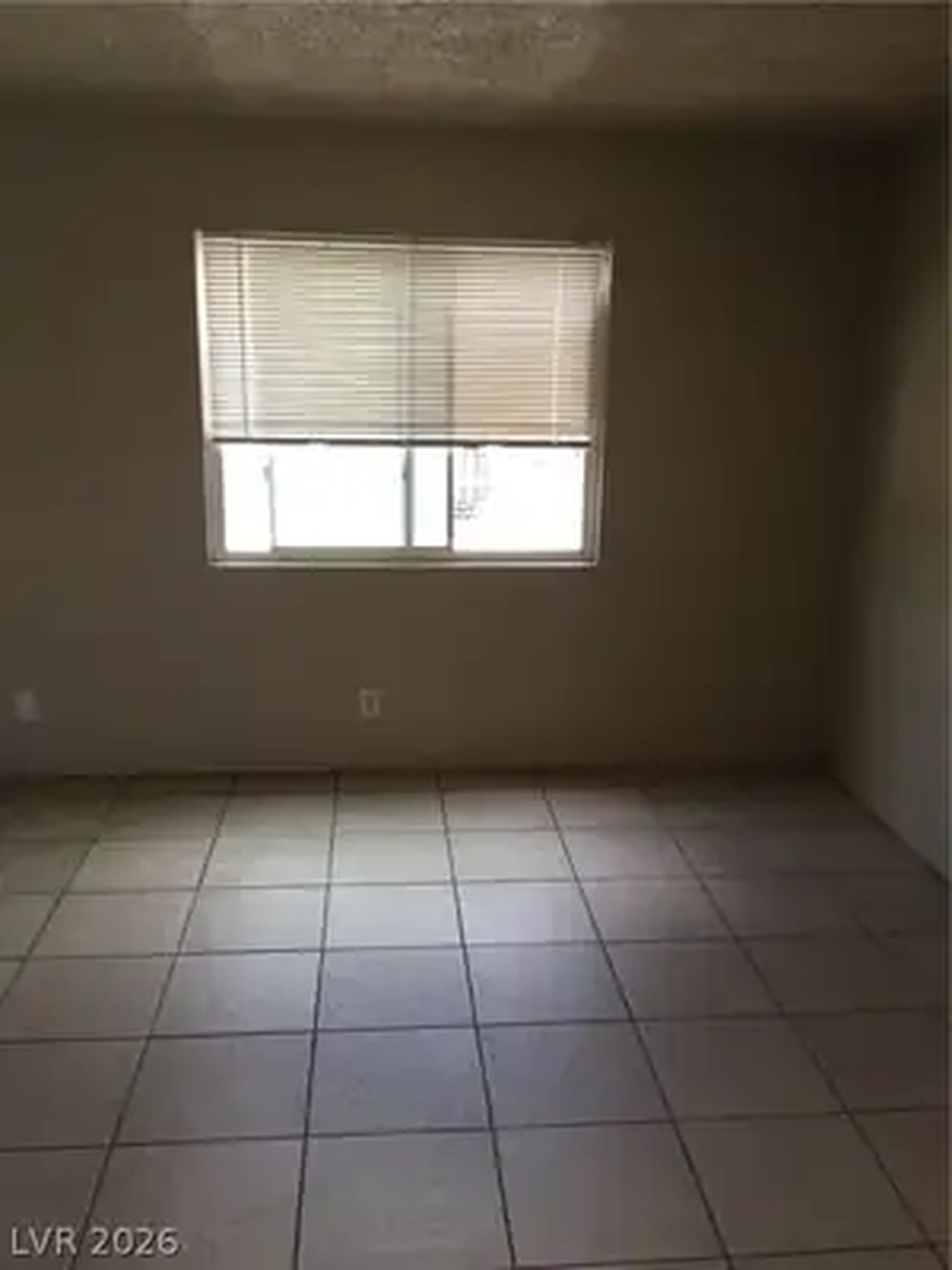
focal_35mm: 31
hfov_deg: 45.4
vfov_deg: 58.4
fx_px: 1137
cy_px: 635
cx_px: 476
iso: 25
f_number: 2.4
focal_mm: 3.3
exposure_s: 1/60
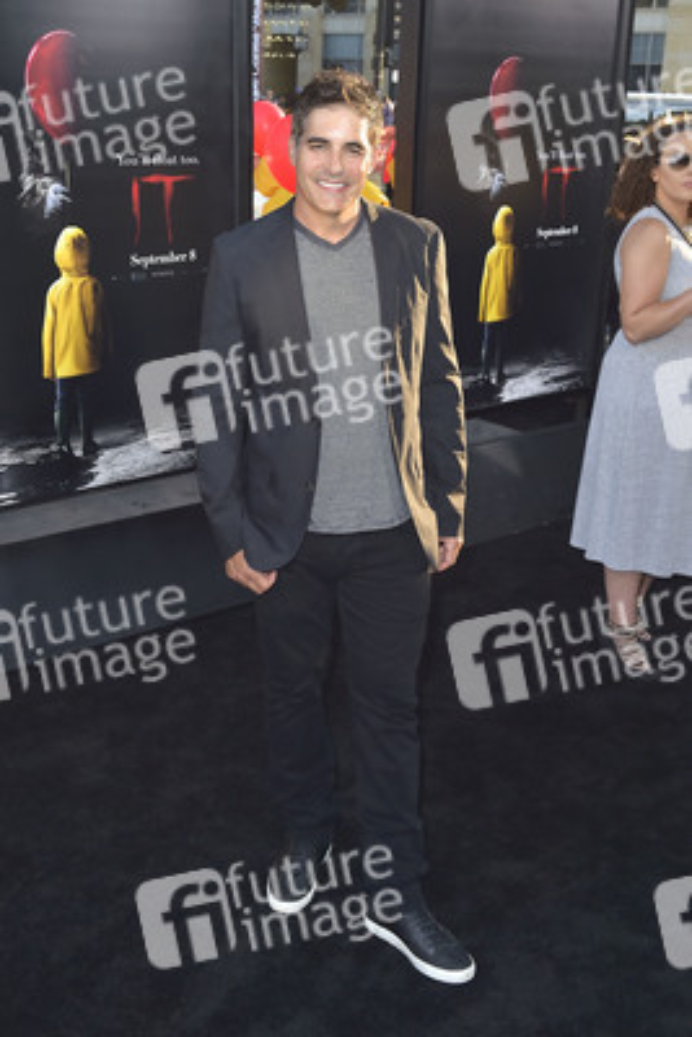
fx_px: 1095
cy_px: 518
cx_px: 346
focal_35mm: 38
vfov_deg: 50.7
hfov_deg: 35.1
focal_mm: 38
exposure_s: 1/250
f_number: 6.3
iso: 500
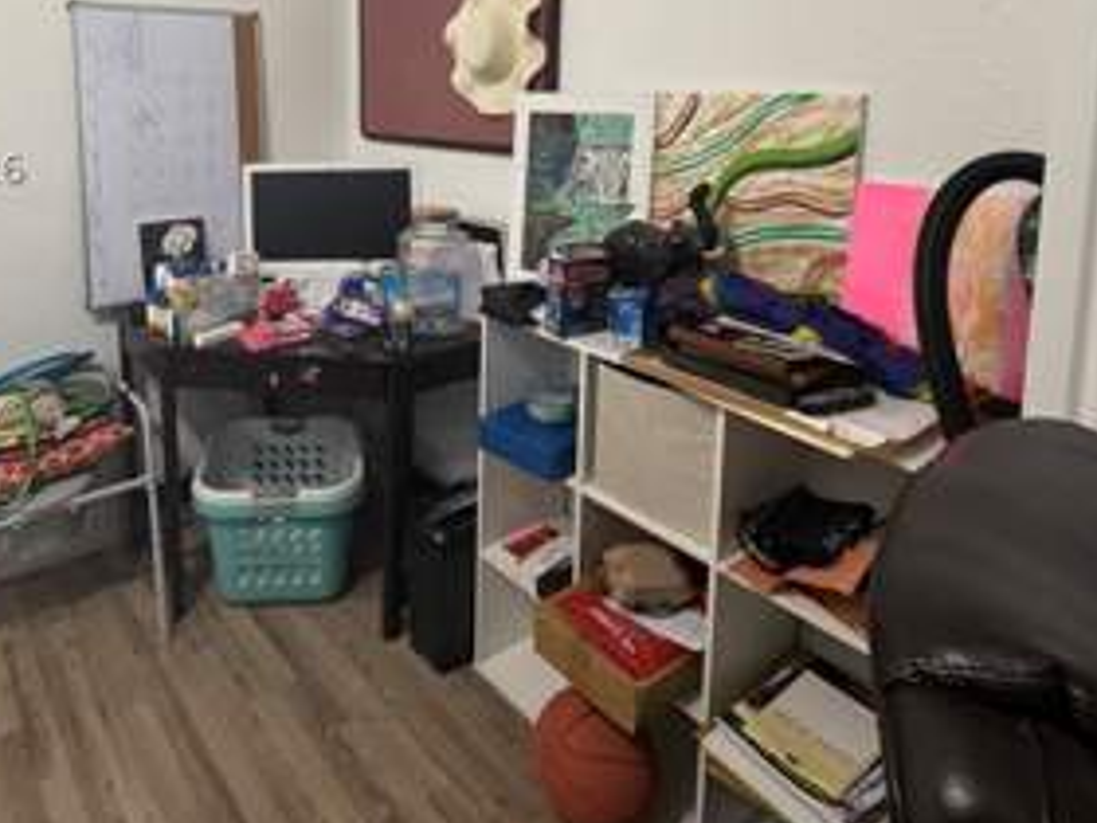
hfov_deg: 69.9
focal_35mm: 24
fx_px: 761
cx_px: 384
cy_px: 169
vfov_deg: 53.2
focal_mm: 2.22
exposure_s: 1/60
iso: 320
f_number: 2.2
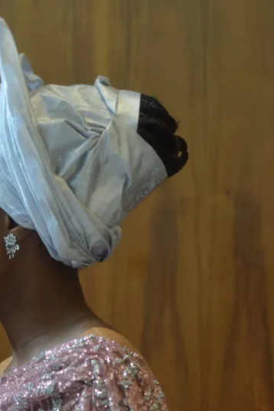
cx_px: -18
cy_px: 427
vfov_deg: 12.7
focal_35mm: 160
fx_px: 1827
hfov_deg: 8.5
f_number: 2.2
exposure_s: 1/160
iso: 800
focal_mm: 50
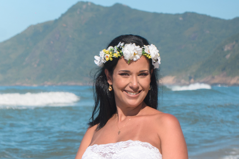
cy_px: 166
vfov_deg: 8.1
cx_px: 32
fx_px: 1106
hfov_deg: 12.3
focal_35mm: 167
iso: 250
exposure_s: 1/1250
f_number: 6.3
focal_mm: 50
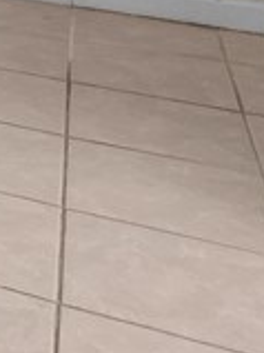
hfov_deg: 10.3
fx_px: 1069
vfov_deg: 15.1
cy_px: -361
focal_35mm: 105
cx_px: -527
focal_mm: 16
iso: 320
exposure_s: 1/2
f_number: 10
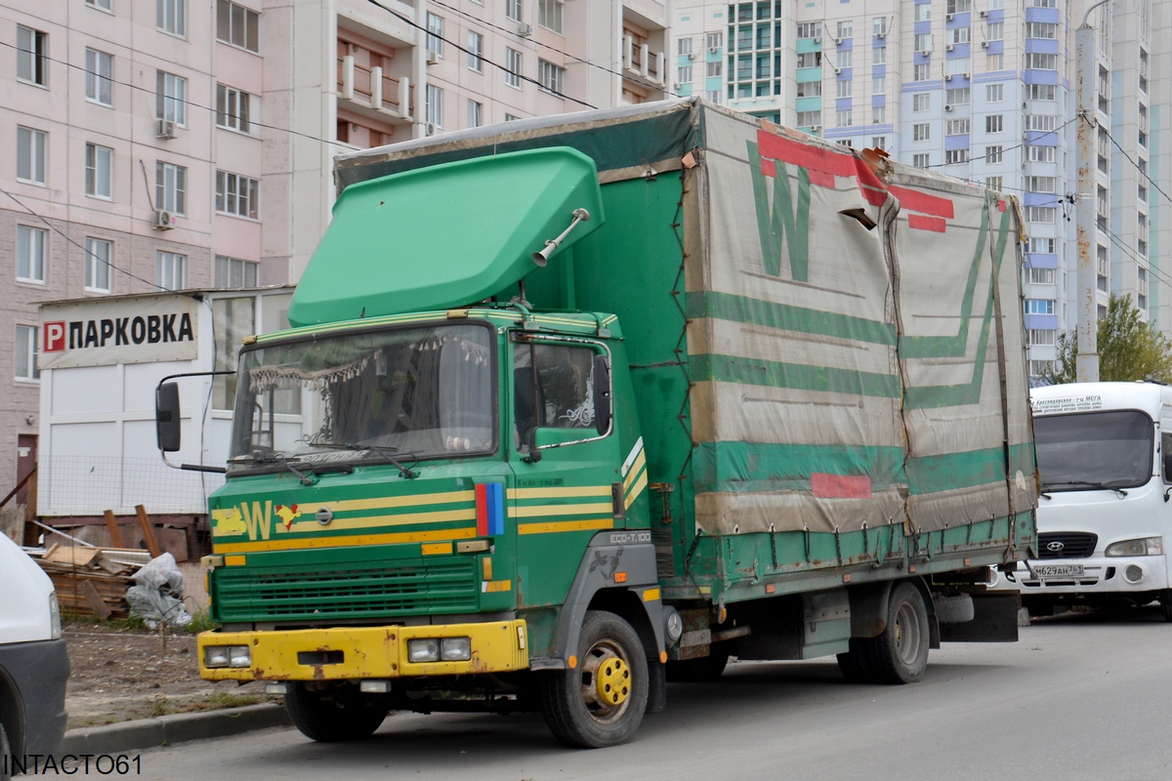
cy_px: 390
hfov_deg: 41.1
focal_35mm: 48
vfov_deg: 28.1
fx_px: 1563
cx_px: 586
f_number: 8
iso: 200
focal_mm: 32
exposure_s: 1/250
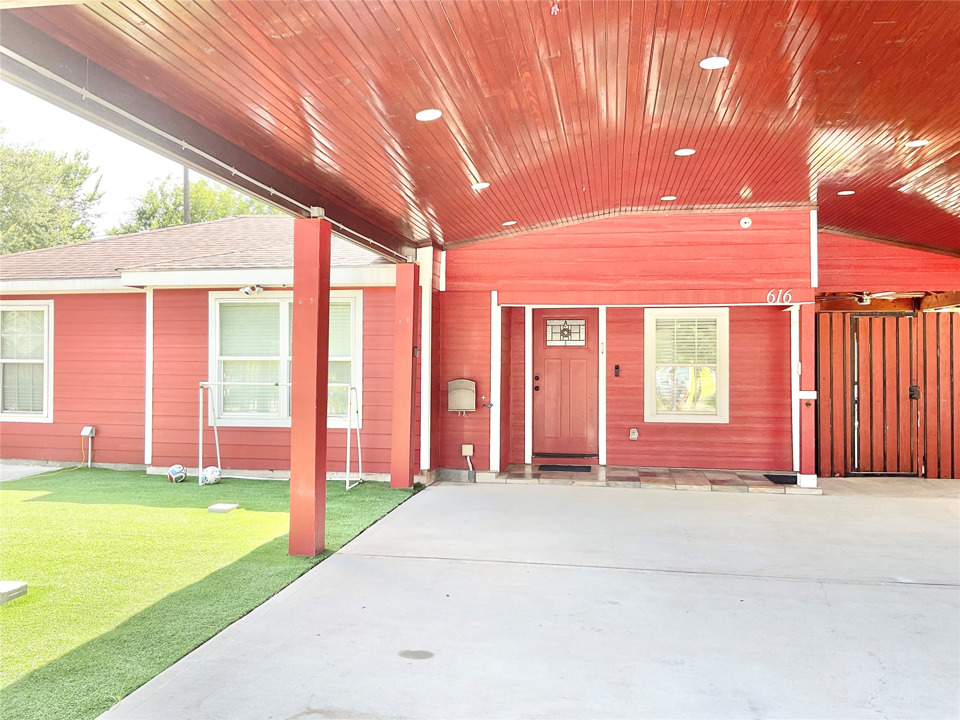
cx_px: 480
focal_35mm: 29
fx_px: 804
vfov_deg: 48.2
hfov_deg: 61.7
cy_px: 360
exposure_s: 1/165
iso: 16
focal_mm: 3
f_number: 1.8
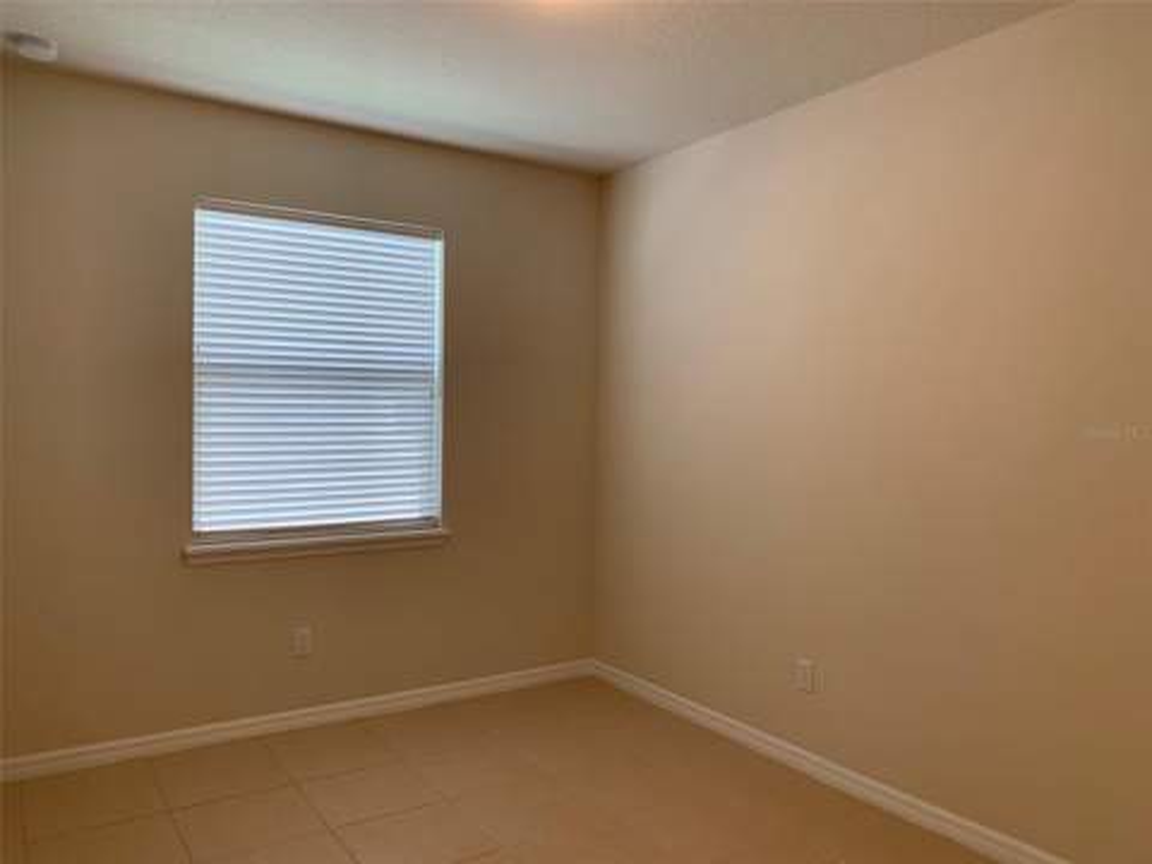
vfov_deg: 53.1
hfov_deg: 67.3
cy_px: 432
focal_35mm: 26
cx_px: 576
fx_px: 865
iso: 64
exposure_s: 1/60
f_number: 1.8
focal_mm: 4.25
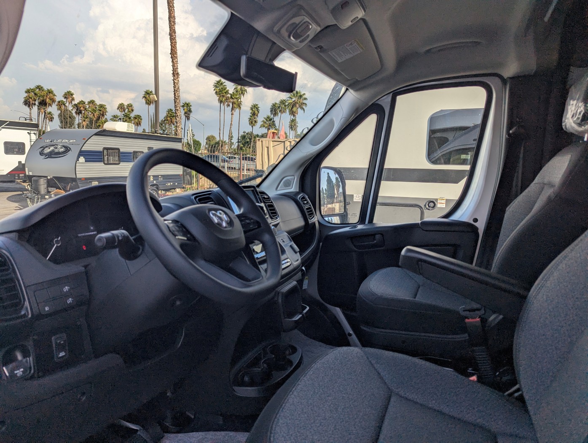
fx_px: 408
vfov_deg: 56.9
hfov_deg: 71.5
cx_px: 294
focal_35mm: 24
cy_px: 222
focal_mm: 6.81
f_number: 1.85
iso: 40
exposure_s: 1/1179
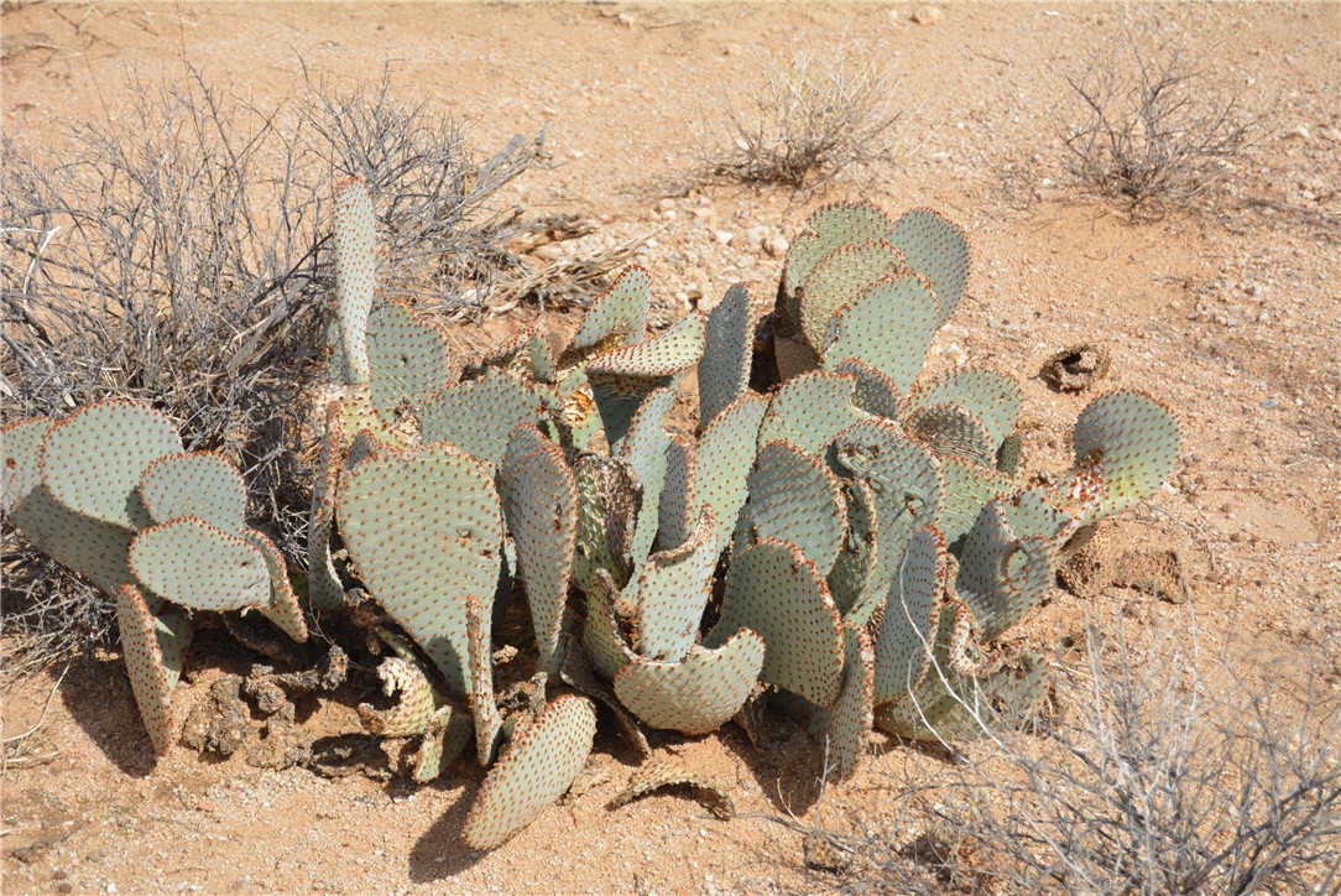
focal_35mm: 82
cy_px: 448
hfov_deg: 24.6
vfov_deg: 16.6
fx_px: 3075
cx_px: 670
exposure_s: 1/1600
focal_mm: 55
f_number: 6.3
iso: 400
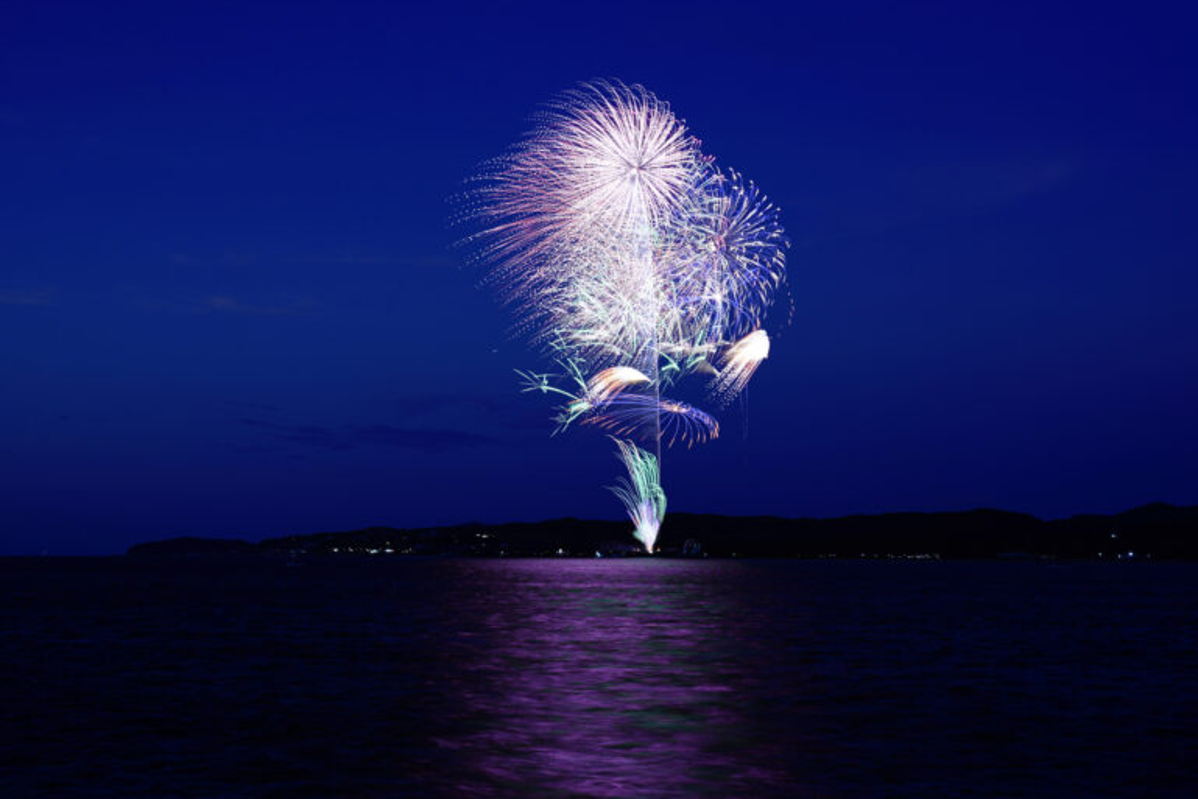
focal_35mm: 52
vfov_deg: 26.0
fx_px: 1731
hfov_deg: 38.2
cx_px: 611
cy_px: 407
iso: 100
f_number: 11
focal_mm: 50
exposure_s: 1/30
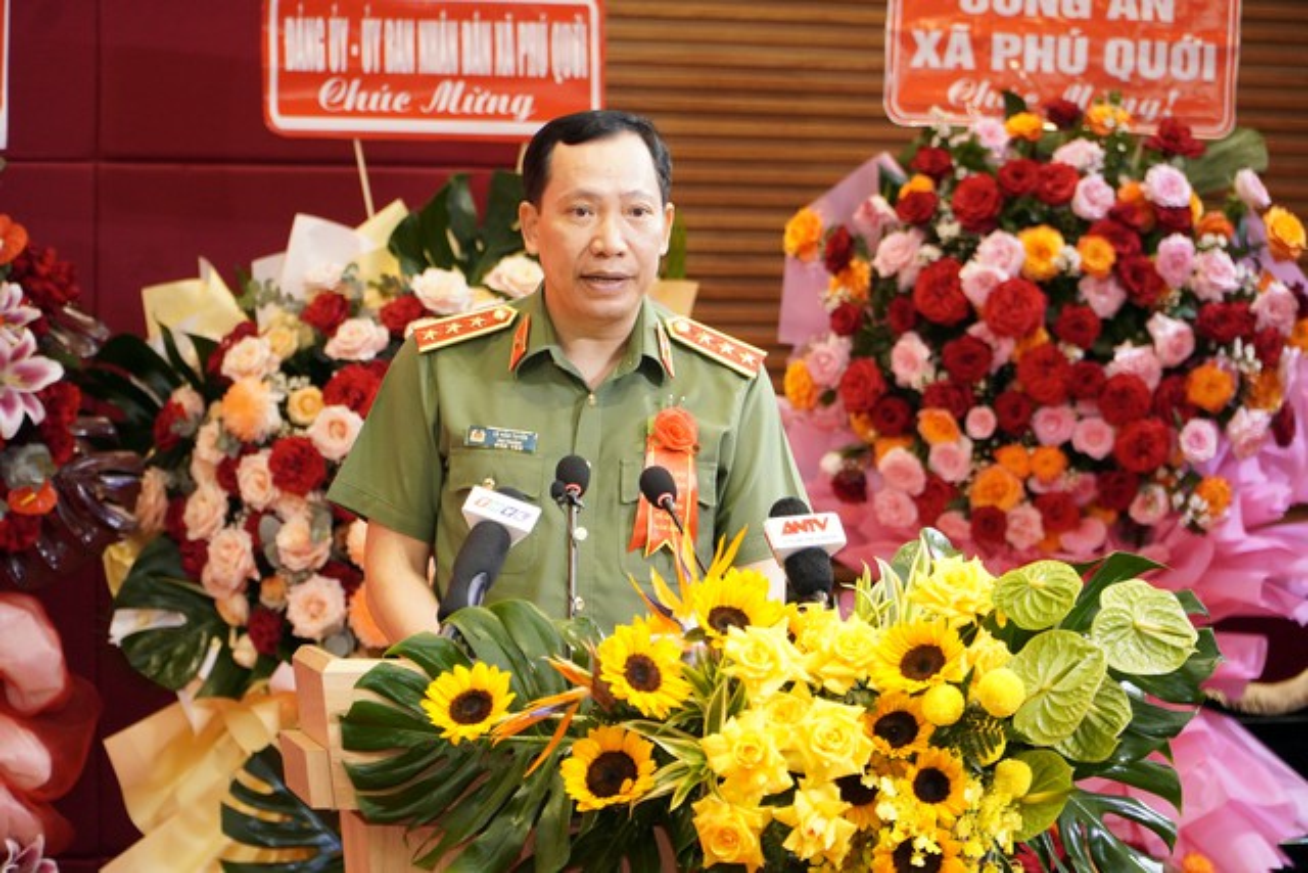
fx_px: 5723
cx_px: 654
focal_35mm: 158
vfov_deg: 8.7
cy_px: 436
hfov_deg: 13.0
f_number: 4
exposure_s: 1/160
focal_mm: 105
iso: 1600
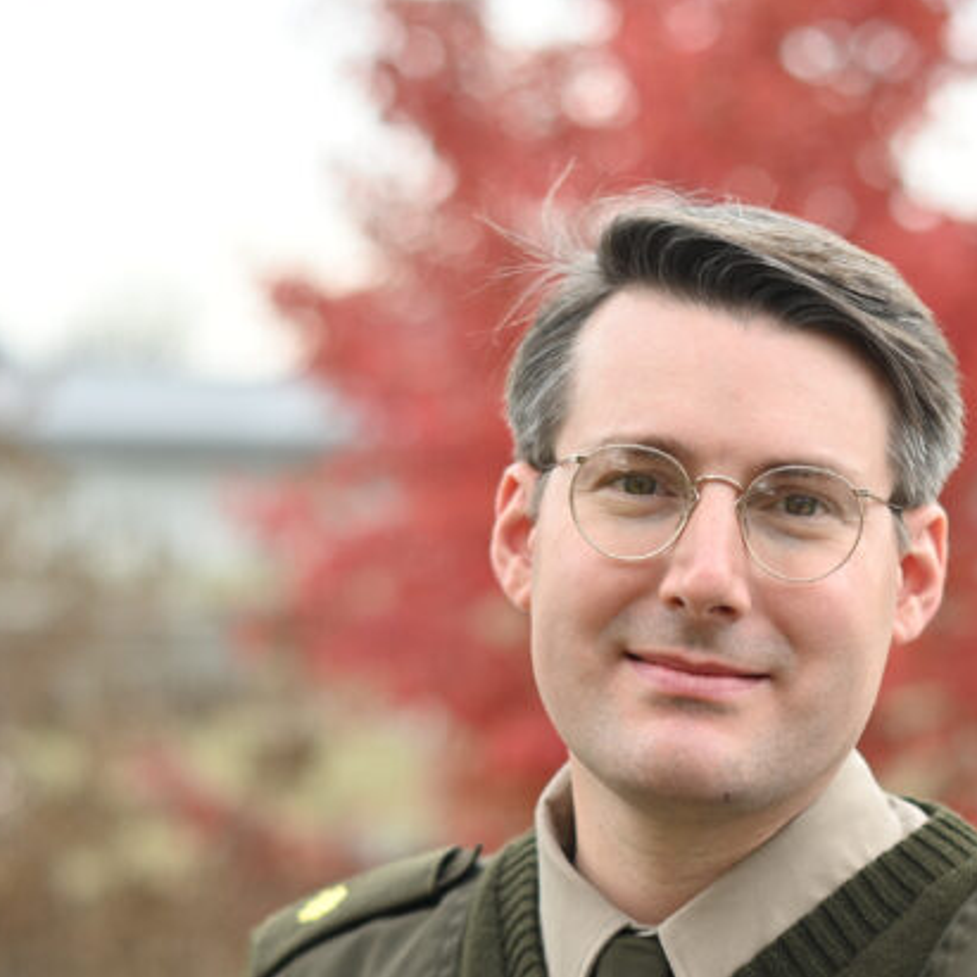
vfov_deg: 16.3
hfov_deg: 16.4
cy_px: 743
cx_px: 618
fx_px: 3385
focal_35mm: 106
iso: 100
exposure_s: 1/400
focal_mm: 50
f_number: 2.2
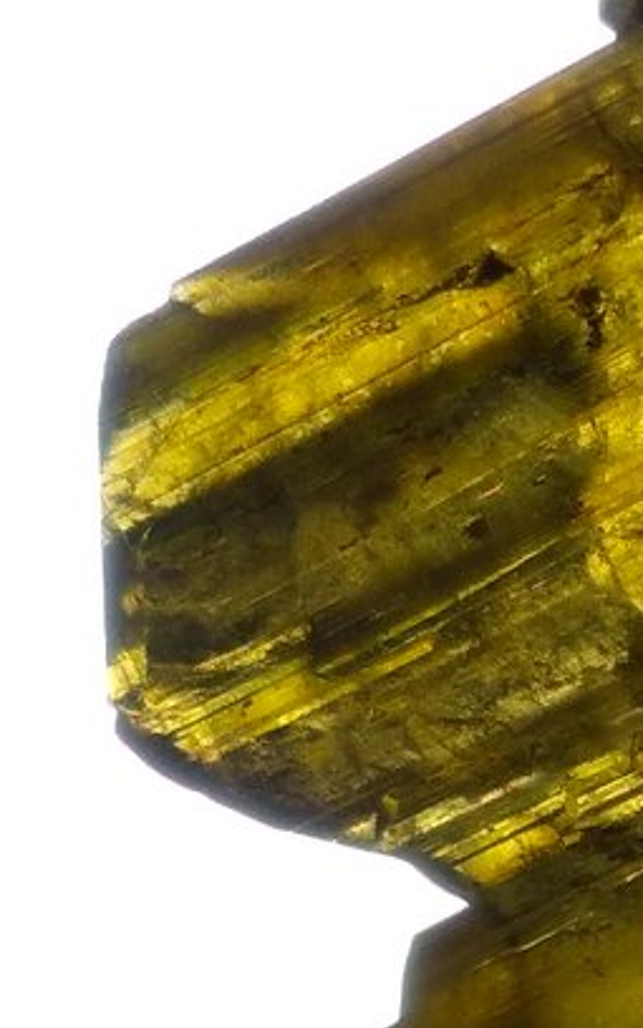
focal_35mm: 108
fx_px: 3028
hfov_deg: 11.5
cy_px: 791
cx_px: 1059
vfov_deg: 19.1
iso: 100
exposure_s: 1/436
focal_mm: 3.54
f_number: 2
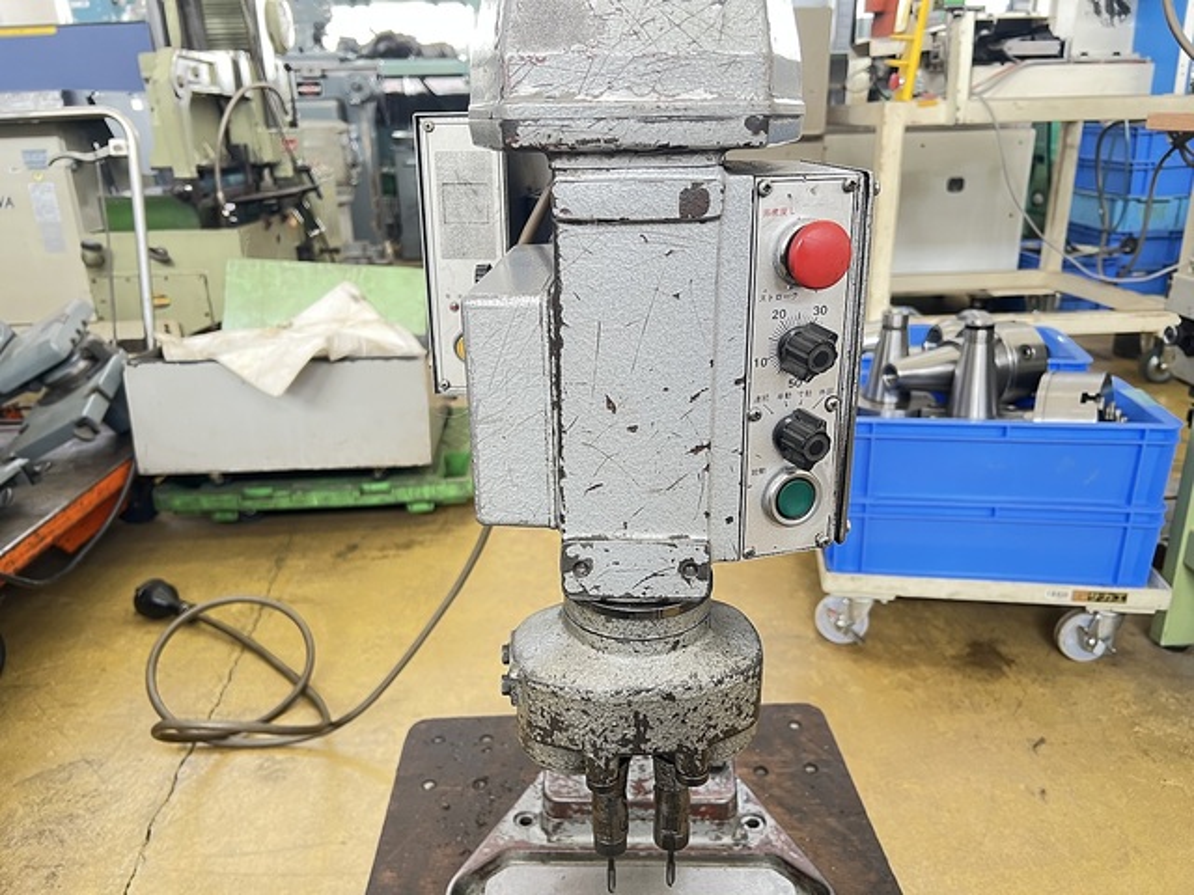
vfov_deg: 53.1
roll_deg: +1.7
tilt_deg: -20.4
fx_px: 897
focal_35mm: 26
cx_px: 597
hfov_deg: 67.3
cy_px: 448
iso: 125
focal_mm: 5.7
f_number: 1.5
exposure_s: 1/76
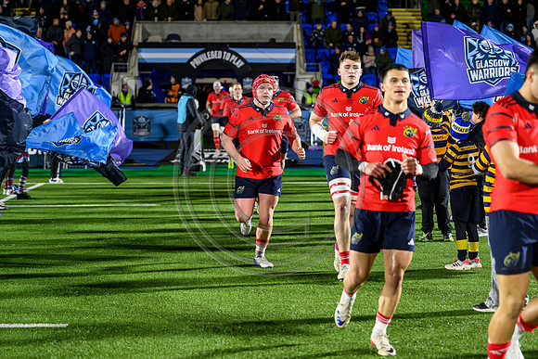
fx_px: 1241
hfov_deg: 24.5
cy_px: 180
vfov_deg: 16.5
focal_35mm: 83
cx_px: 269
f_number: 2.8
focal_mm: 83
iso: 4000
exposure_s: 1/1250
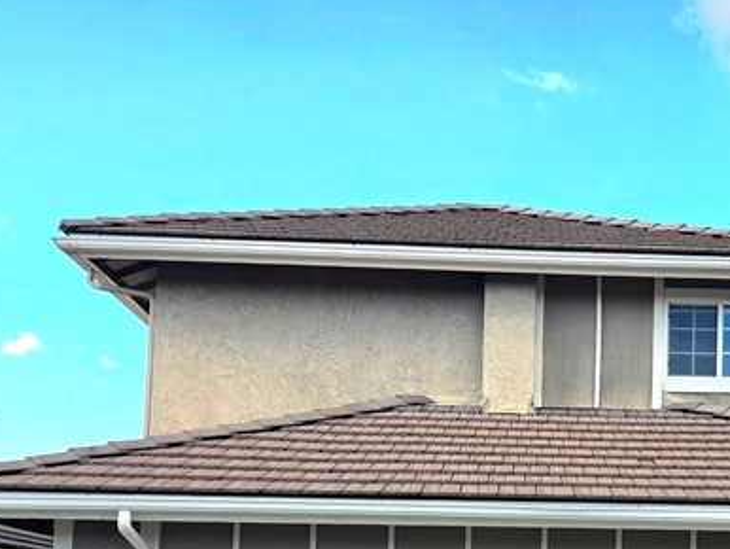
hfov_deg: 31.0
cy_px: 557
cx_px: 562
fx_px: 1287
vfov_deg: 23.0
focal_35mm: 61
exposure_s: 1/3333
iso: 80
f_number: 1.7
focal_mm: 6.25
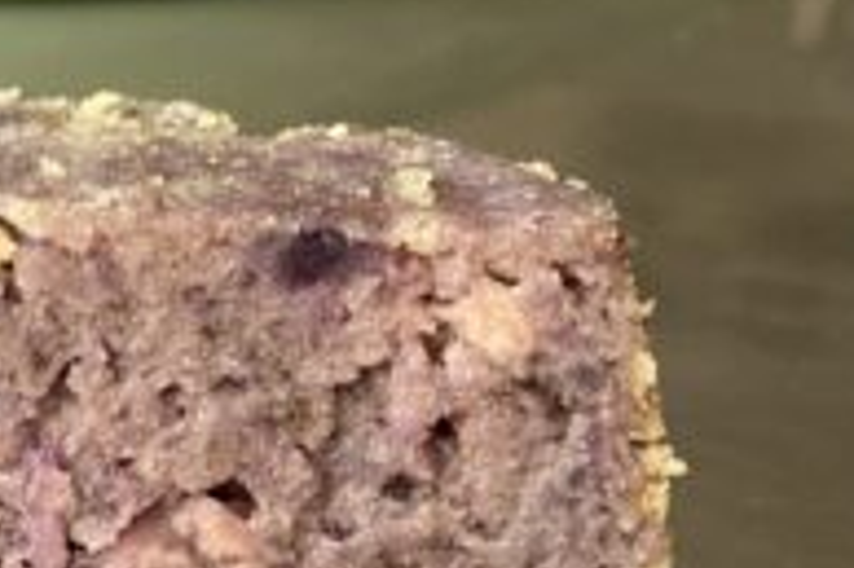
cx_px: -368
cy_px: 647
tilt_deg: -27.1
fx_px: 2204
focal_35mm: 93
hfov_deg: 19.5
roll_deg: +2.0
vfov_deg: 14.3
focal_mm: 4.25
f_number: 1.8
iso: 125
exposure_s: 1/66
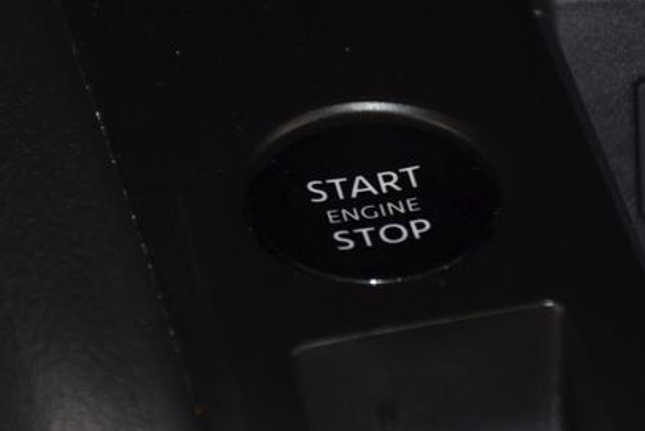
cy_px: 153
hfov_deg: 6.2
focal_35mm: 330
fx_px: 5917
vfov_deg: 4.2
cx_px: 384
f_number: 5.6
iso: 1250
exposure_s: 1/50
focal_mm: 140
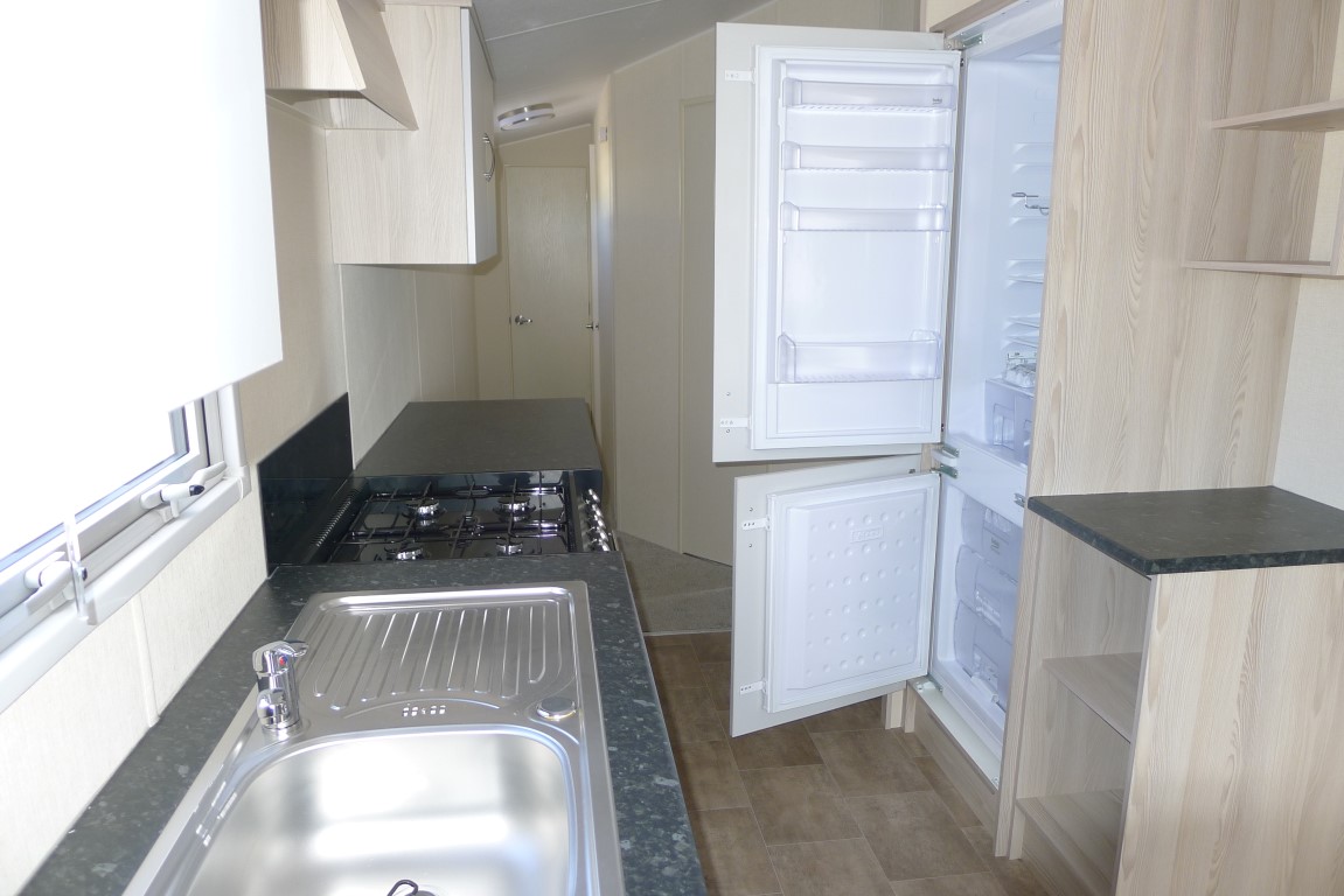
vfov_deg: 53.2
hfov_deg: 73.7
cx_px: 672
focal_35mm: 24
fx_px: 896
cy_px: 448
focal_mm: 5.1
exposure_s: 1/100
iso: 100
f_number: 2
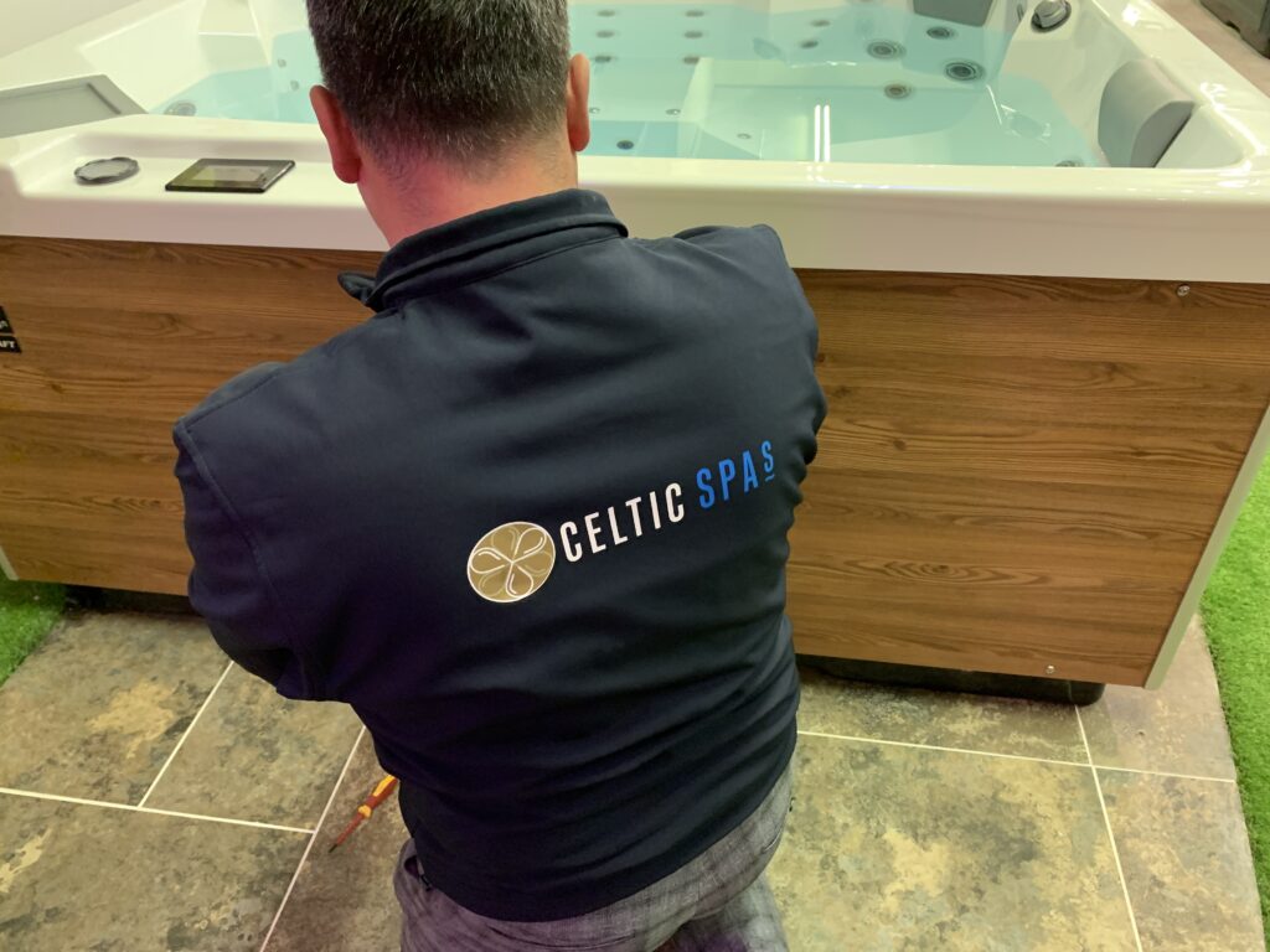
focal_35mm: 26
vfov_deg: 53.1
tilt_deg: -39.0
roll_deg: +2.6
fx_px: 954
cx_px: 635
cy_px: 476
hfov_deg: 67.3
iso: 400
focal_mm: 4.25
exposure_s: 1/33
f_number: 1.8
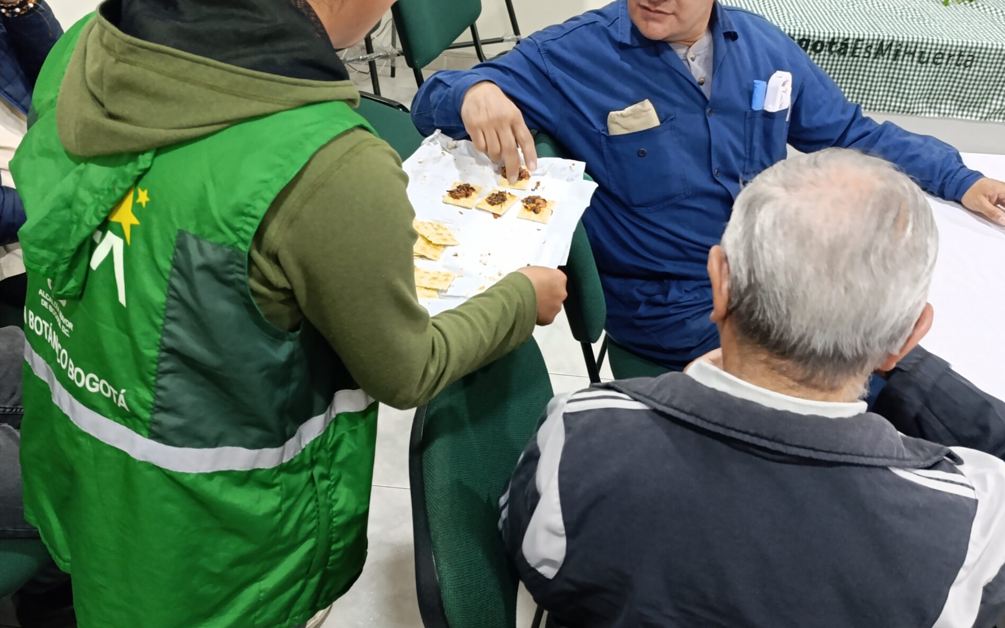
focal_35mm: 33
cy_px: 239
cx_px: 500
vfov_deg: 38.1
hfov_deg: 58.1
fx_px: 904
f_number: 1.6
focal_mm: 6.14
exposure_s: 1/40
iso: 1000
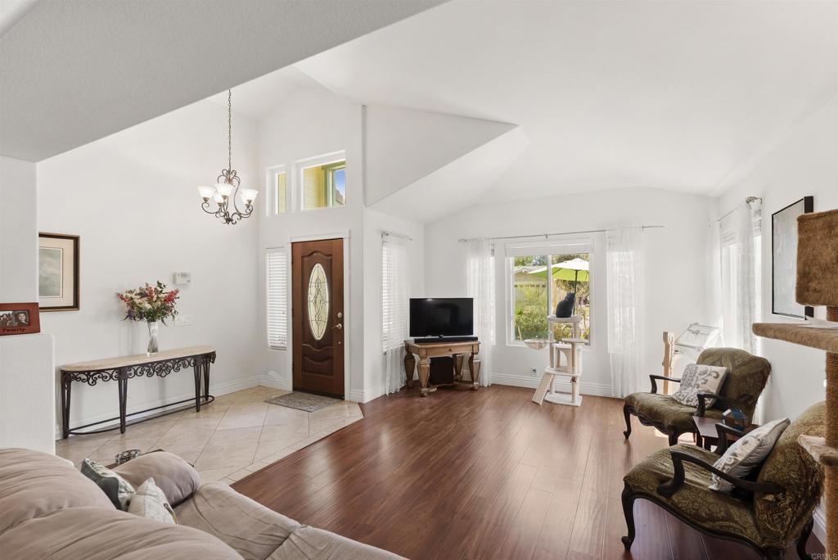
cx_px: 419
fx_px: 373
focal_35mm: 16
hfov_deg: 96.7
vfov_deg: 73.8
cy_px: 280
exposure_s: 1/20
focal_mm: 16
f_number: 8
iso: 500
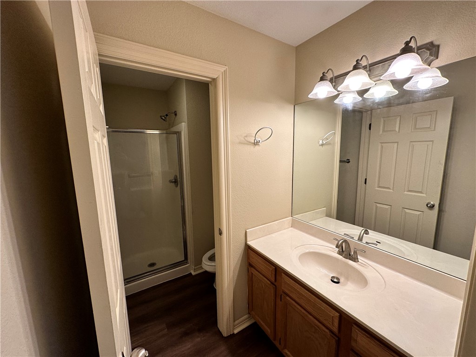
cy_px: 178
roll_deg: +1.2
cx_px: 238
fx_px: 193
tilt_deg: -8.3
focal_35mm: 14
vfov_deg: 85.7
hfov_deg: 102.1
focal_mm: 2.22
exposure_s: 1/120
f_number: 2.2
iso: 100
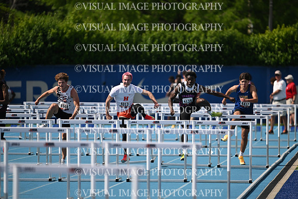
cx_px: 149
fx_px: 3312
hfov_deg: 5.2
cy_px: 100
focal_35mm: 400
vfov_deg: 3.4
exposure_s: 1/2500
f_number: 4.5
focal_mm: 400
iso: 250
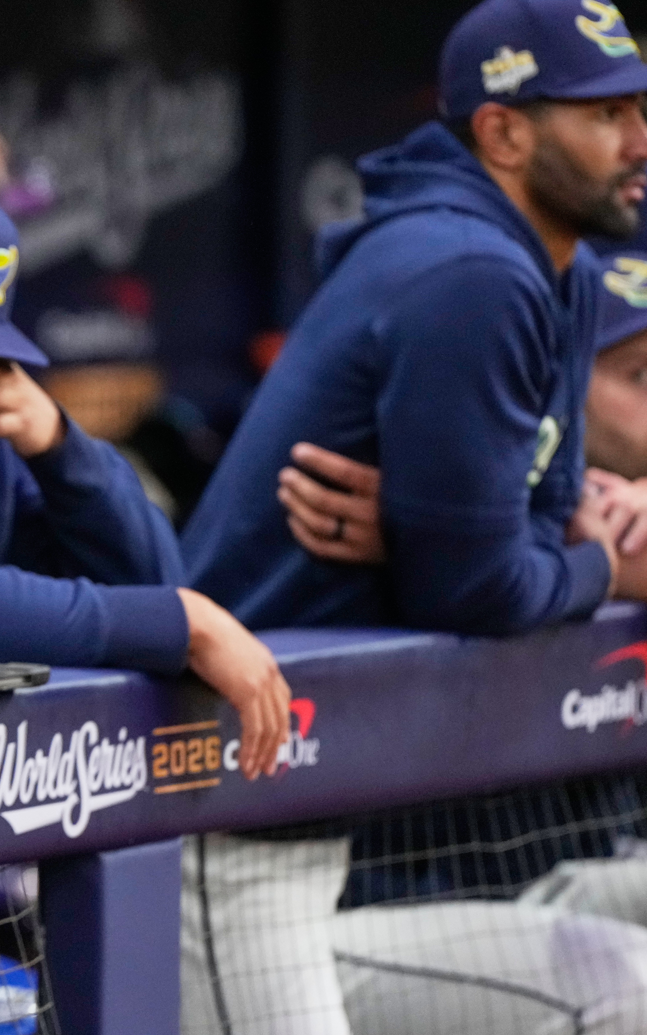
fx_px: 10664
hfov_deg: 3.5
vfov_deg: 5.6
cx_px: -100
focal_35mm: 378
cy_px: 525
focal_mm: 200
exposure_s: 1/1600
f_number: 2.8
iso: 4000
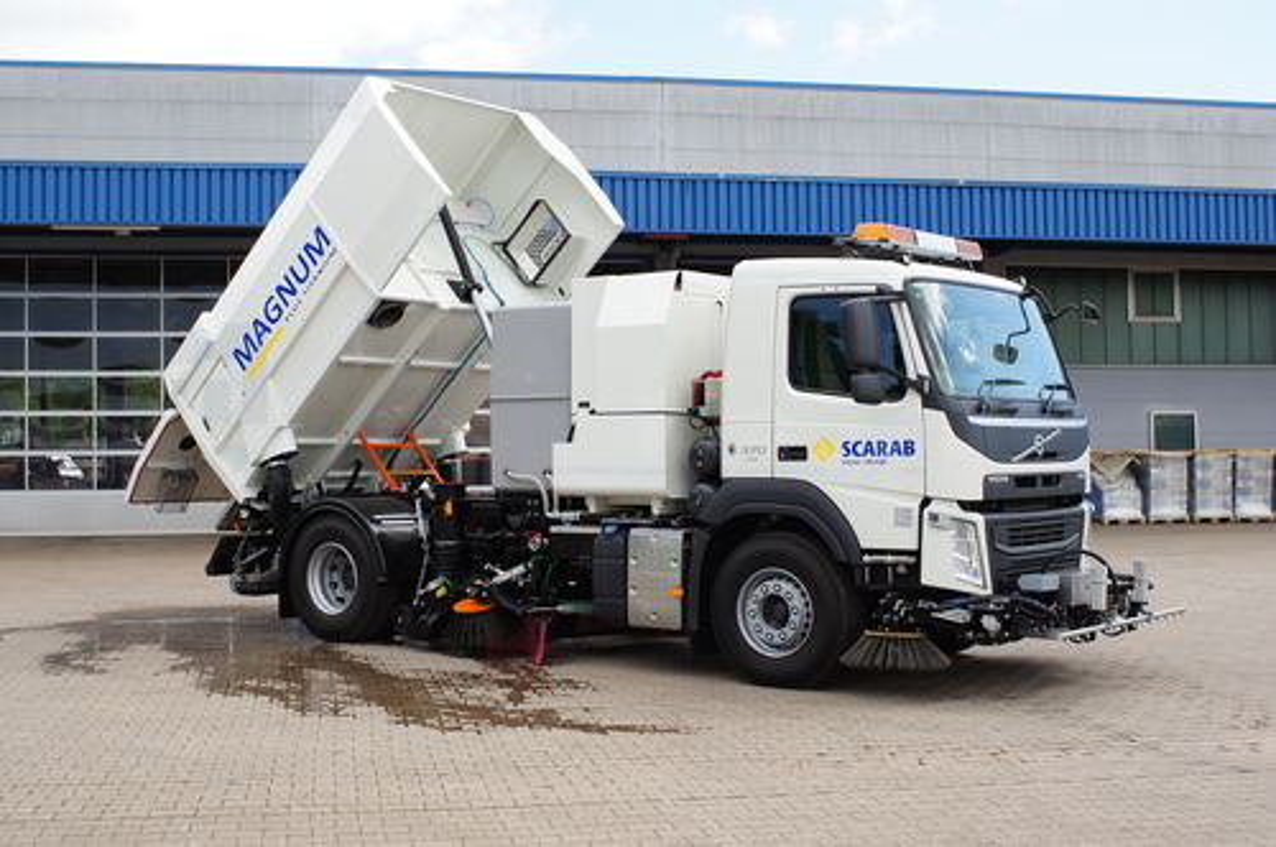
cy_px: 424
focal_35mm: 45
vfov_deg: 29.8
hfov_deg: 43.7
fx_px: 1593
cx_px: 638
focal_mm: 30
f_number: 10
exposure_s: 1/80
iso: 100
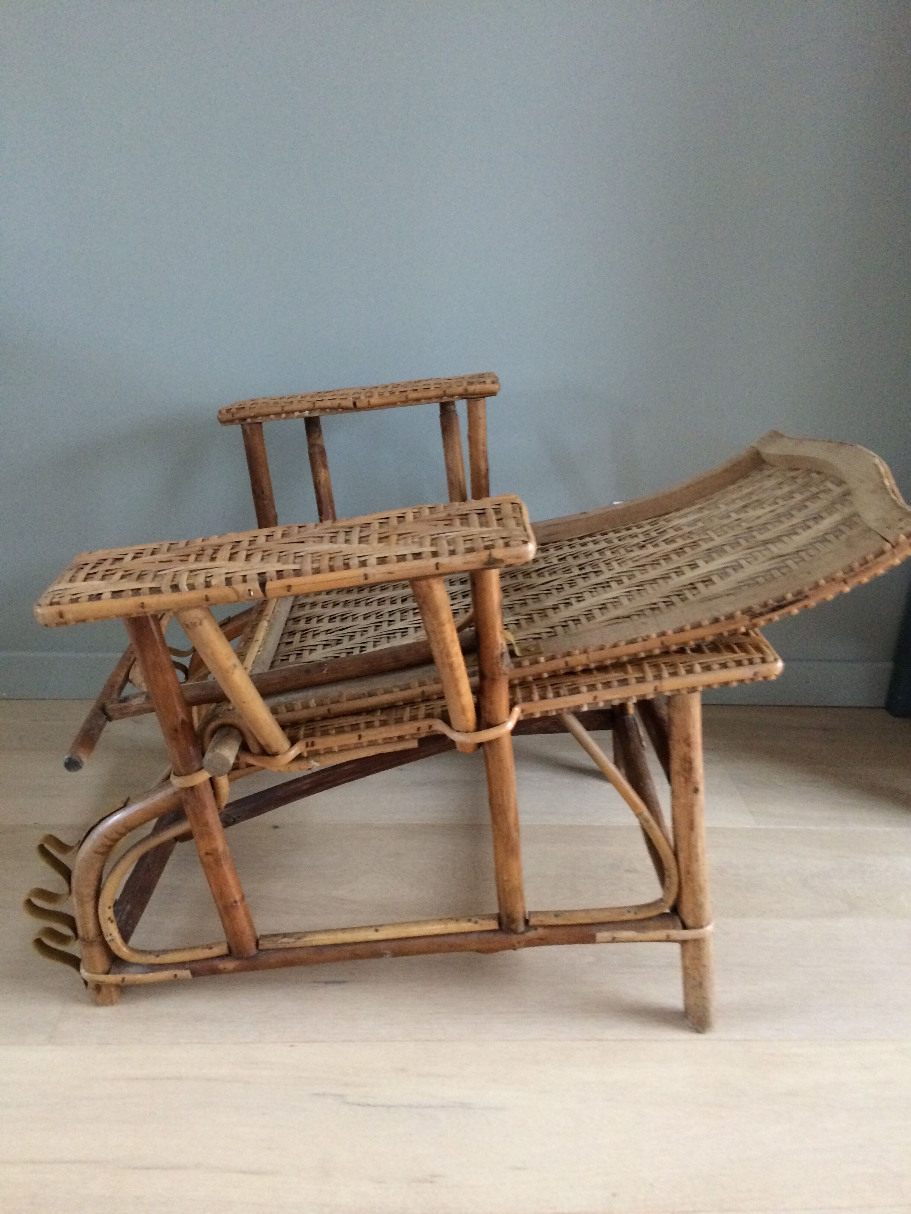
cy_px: 607
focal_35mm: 29
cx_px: 456
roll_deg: -4.0
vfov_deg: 61.7
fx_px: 1018
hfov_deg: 48.2
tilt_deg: -24.6
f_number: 2.2
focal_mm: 4.15
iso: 250
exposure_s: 1/17
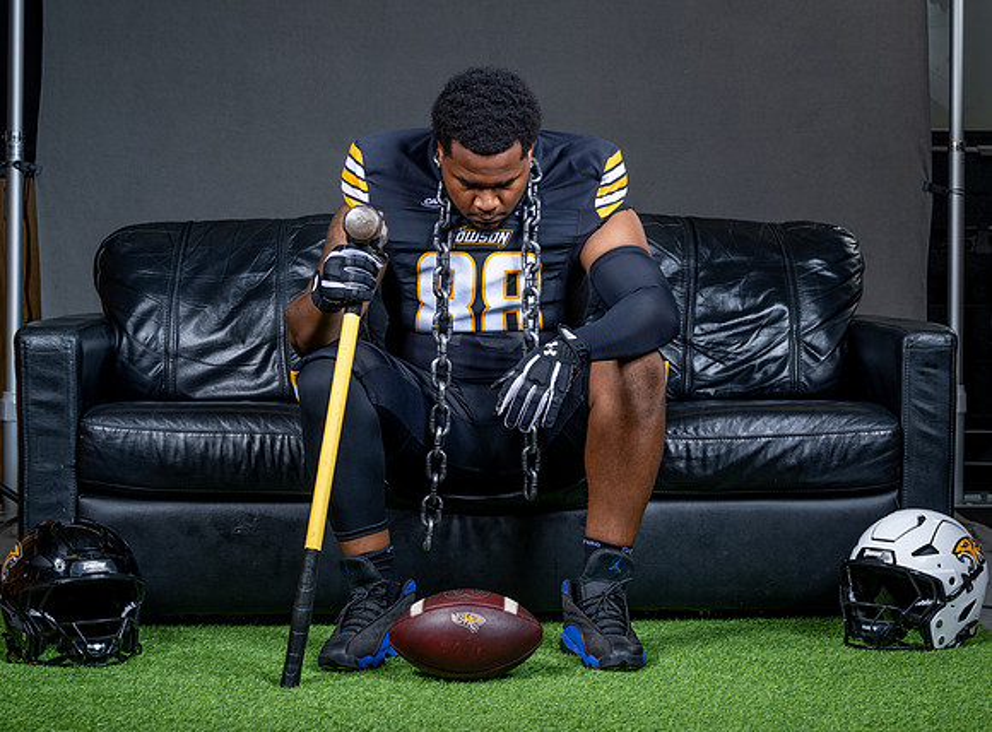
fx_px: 2073
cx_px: 610
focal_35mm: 73
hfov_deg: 26.8
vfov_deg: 20.0
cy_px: 360
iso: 100
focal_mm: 61
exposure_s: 1/200
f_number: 6.3
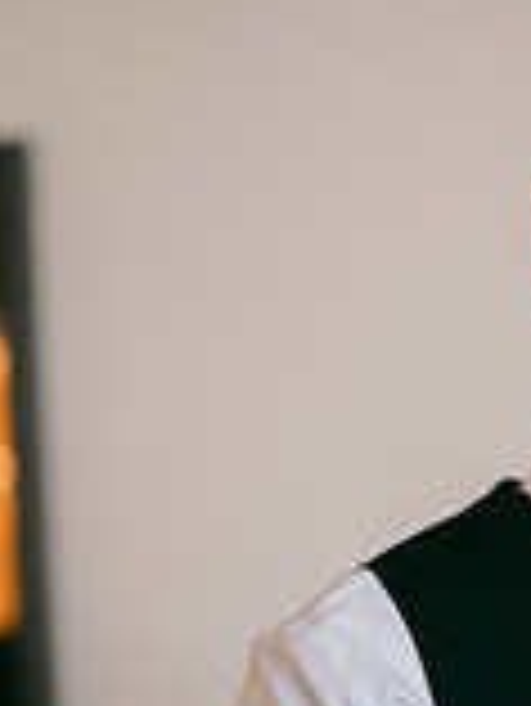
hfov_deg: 11.9
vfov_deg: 15.6
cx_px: 504
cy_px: 704
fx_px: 2533
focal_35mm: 124
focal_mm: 35
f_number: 1.2
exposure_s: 1/160
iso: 400
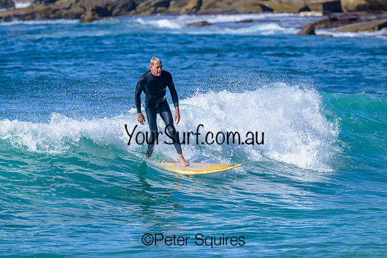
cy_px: 129
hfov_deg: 3.2
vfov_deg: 2.1
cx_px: 194
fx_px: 6989
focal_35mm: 650
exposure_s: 1/2000
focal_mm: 650
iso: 720
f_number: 11
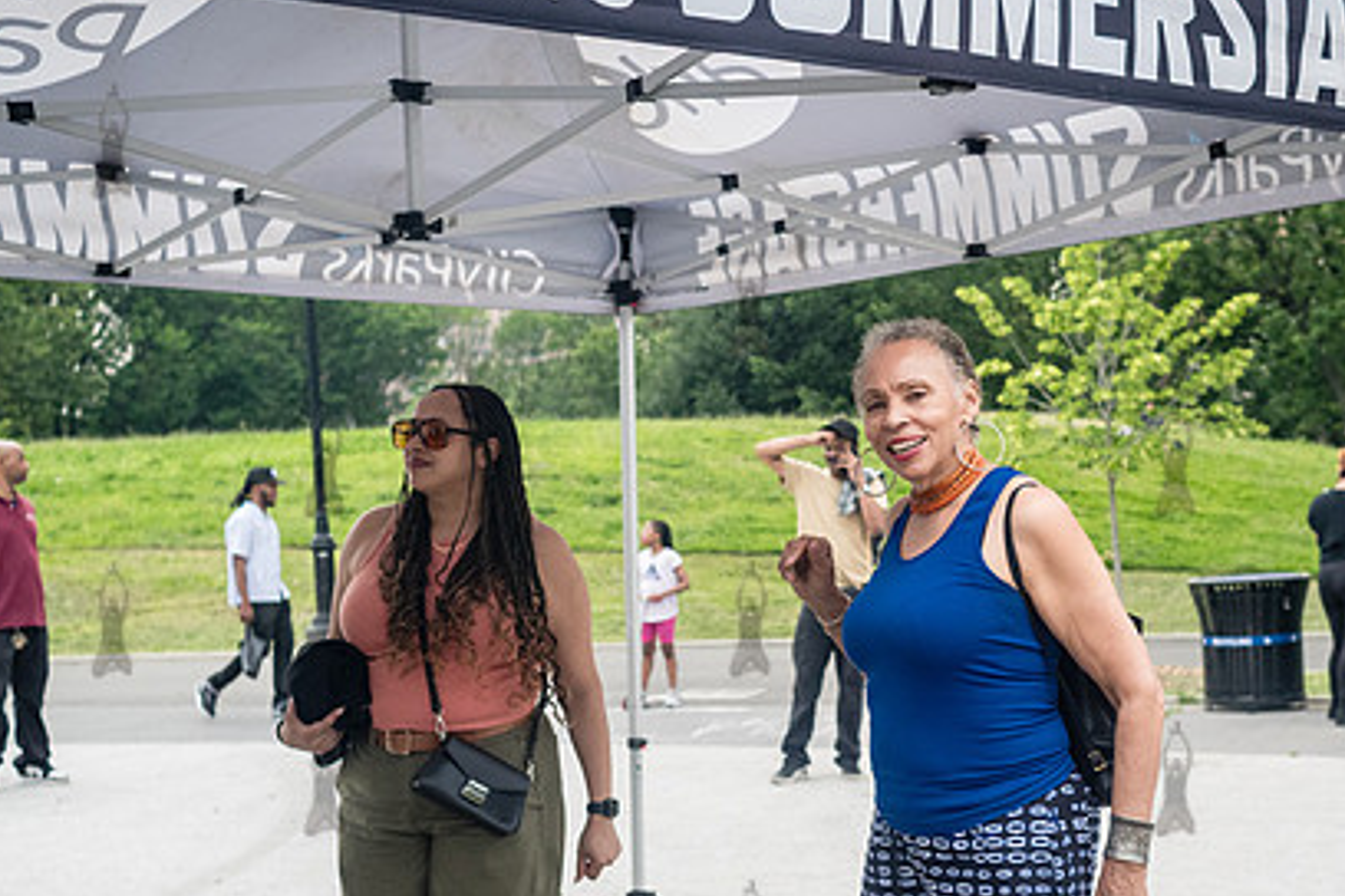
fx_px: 2129
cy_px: 637
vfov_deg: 23.6
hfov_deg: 34.8
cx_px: 884
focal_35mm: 57
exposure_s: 1/500
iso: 1600
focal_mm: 35
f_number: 4.5
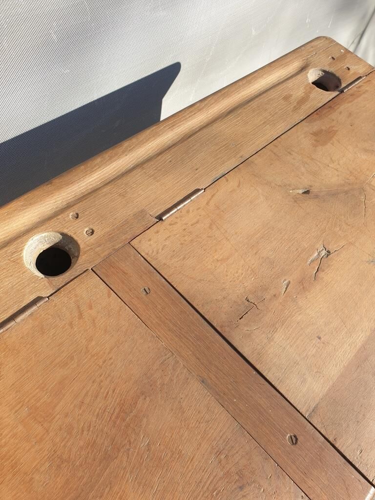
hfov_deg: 53.1
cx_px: 188
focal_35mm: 26
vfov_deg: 67.3
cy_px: 250
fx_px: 376
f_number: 2.4
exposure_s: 1/565
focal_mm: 4.3
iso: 50
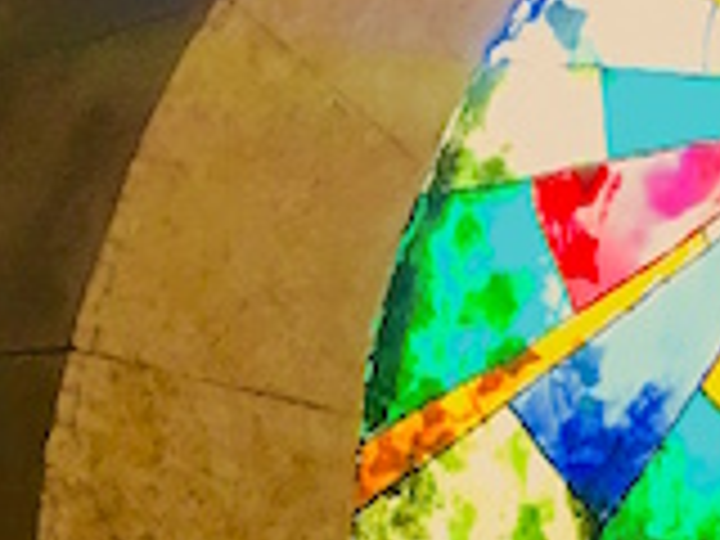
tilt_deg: -9.8
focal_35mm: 109
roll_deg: +3.9
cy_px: 774
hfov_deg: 17.7
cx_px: 693
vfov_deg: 13.0
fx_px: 2267
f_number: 2.2
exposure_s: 1/15
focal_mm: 4.15
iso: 320
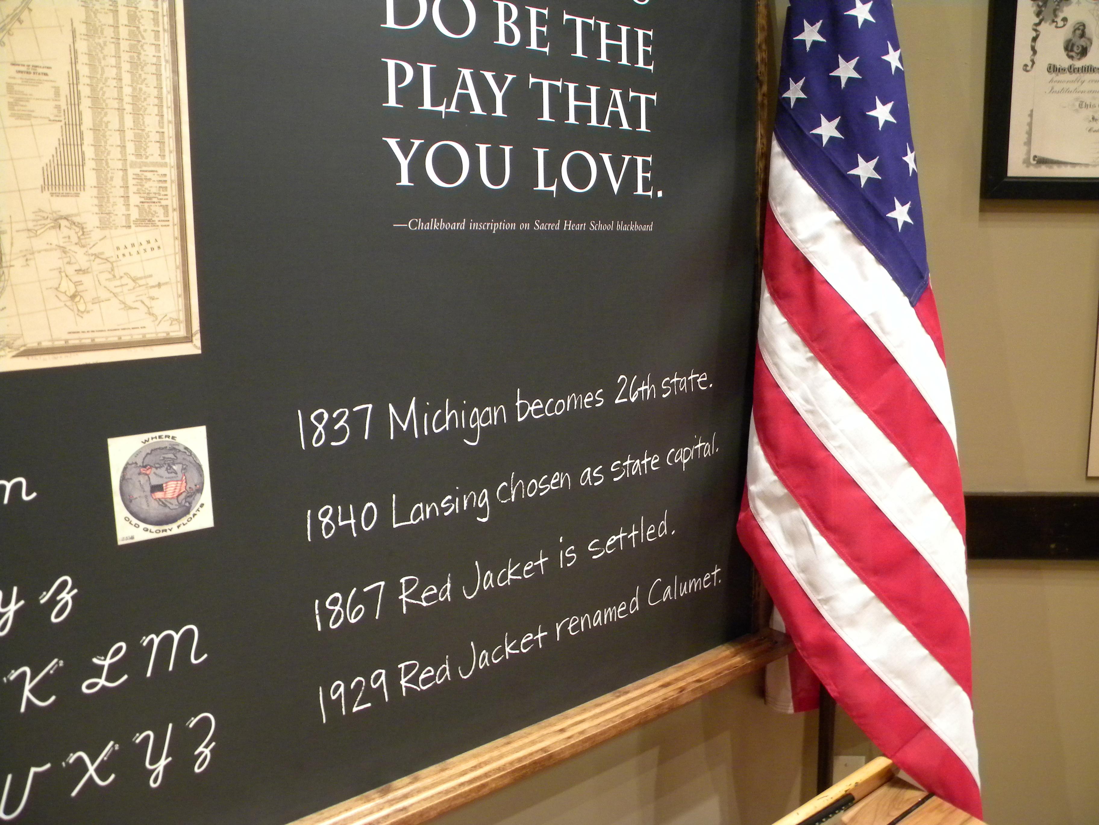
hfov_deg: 63.4
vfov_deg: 49.7
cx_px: 550
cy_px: 412
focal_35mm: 28
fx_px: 889
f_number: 3.5
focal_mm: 5
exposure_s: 1/15.3
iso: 400
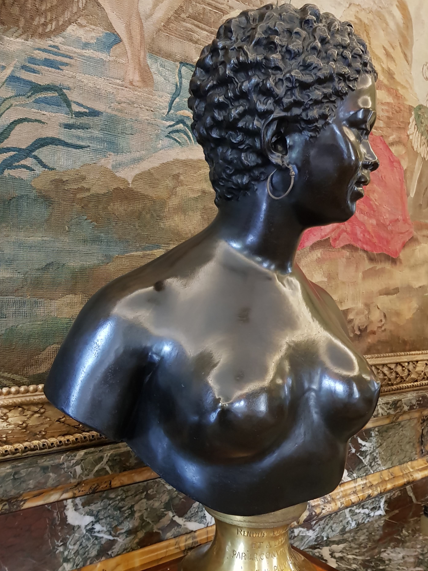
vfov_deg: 63.4
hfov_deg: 49.7
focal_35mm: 28
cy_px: 277
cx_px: 224
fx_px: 462
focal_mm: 4.2
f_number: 1.7
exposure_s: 1/10
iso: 250
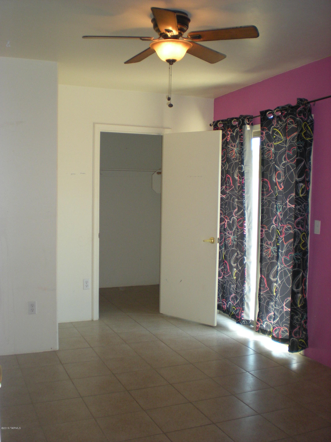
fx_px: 484
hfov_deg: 37.7
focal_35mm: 38
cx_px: 166
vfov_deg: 49.0
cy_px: 221
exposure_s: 1/53.1
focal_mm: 6.3
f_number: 3.1
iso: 167
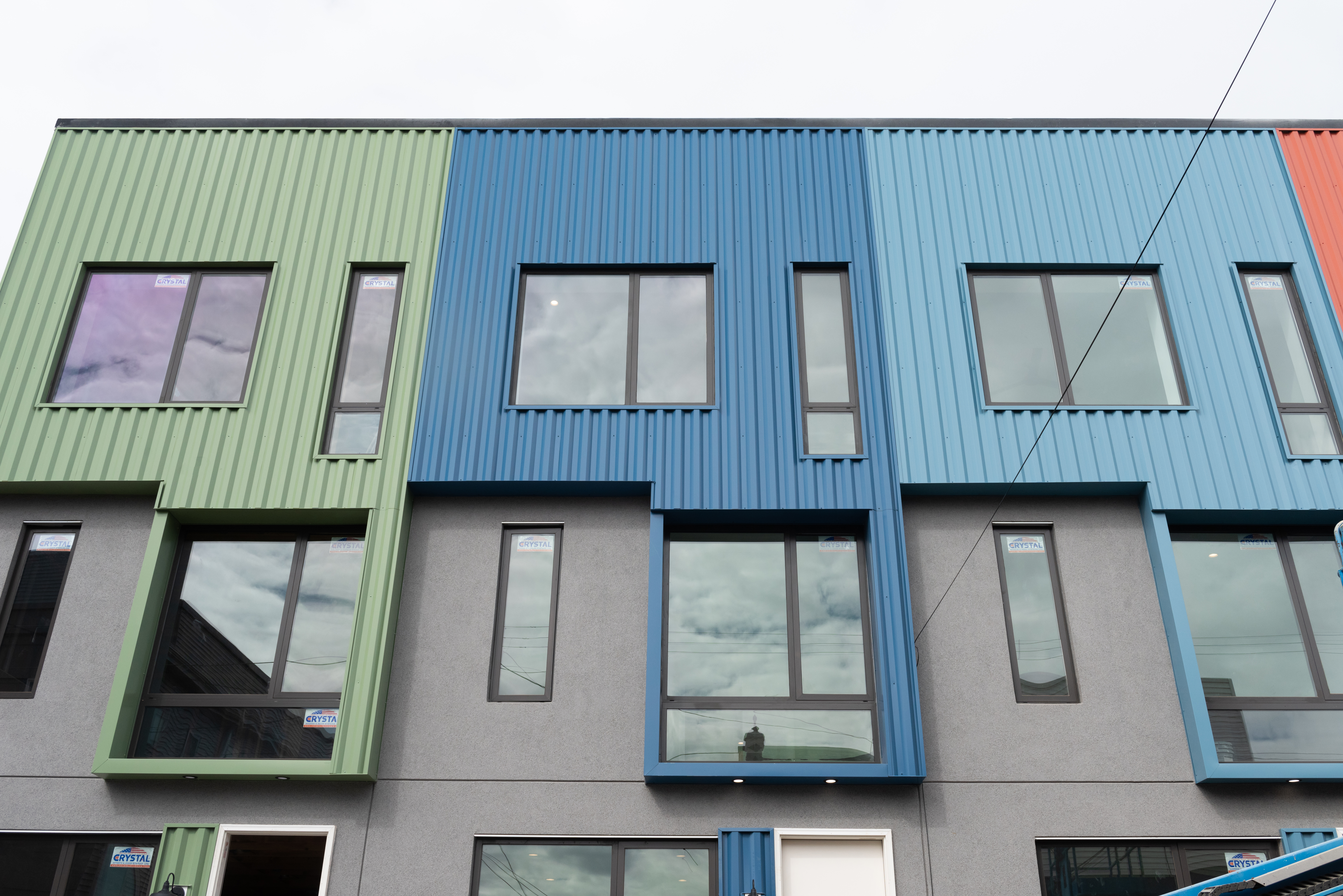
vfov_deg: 42.4
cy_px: 448
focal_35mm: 31
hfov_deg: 60.3
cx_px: 672
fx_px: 1157
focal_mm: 31
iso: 400
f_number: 11
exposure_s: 1/250
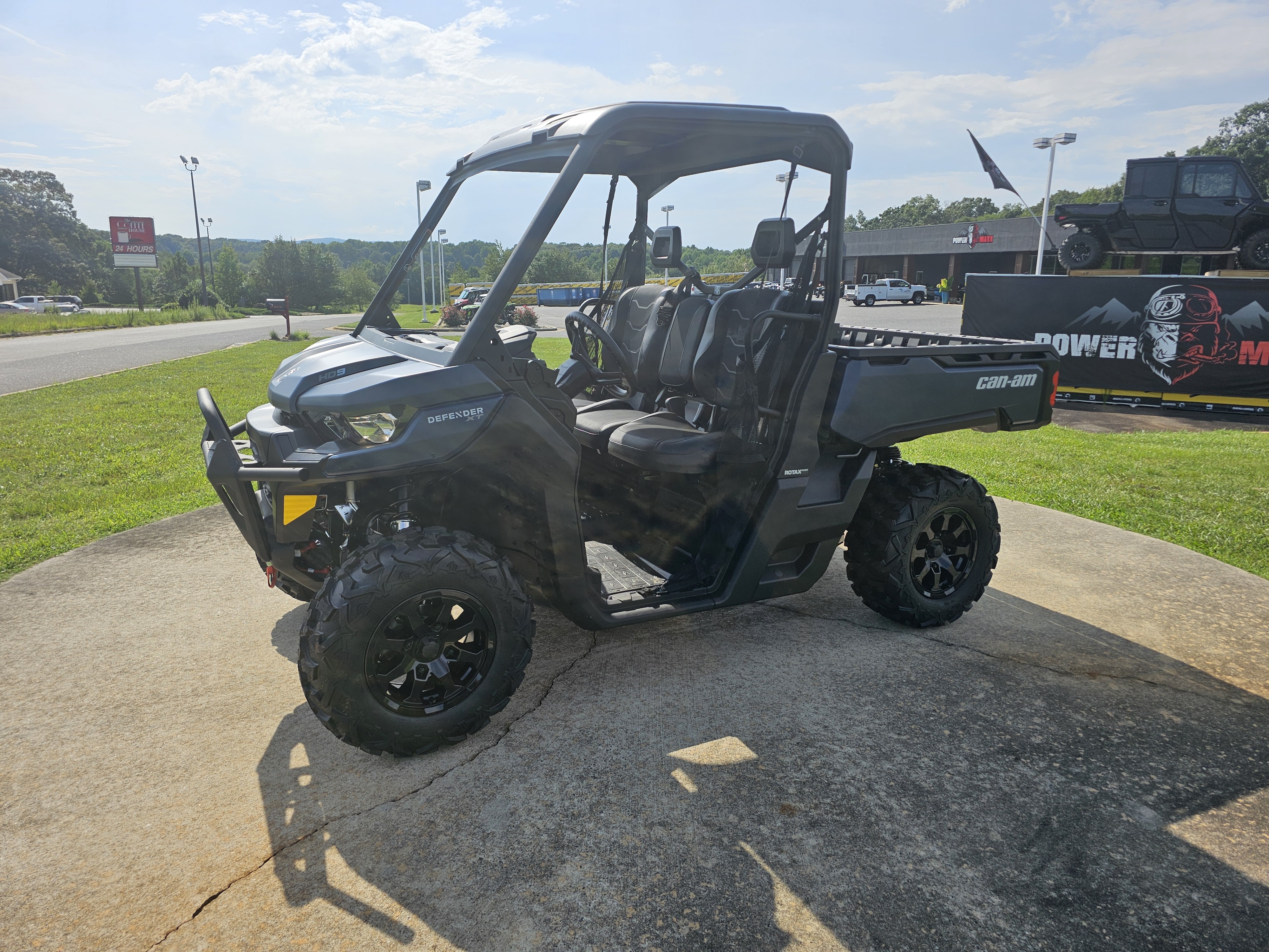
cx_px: 634
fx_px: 843
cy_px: 476
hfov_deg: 73.9
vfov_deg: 58.9
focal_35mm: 23
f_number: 1.7
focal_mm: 6.3
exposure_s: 1/883
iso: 10
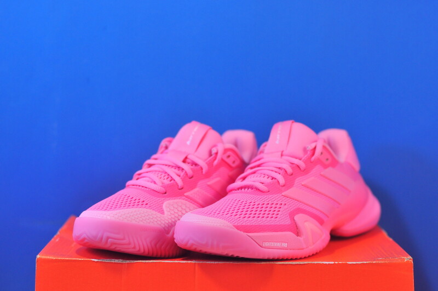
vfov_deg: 18.1
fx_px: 911
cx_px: 219
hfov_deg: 27.0
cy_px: 146
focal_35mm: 75
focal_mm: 50
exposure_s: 1/320
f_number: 2.5
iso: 250
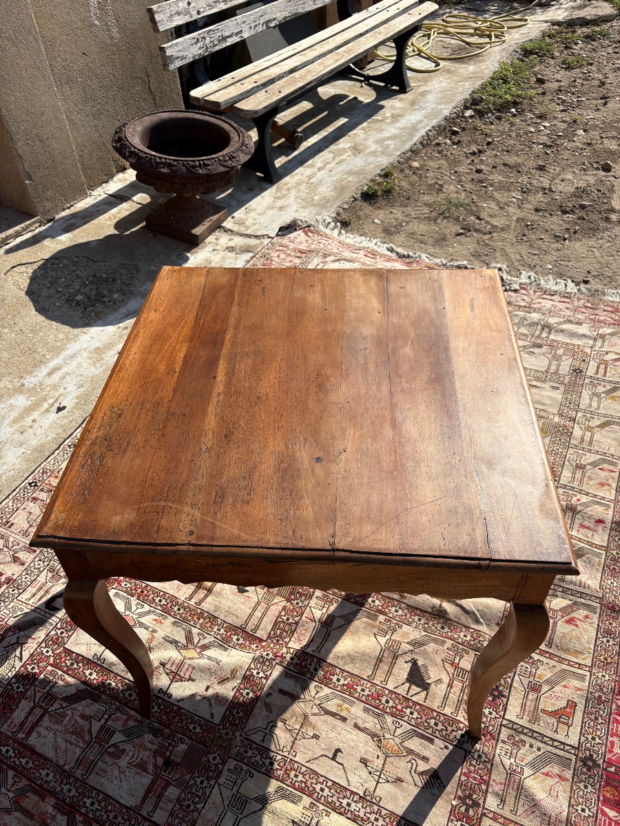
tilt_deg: -43.1
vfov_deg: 67.3
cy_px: 413
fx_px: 621
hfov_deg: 53.1
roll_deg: +3.3
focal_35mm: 26
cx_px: 310
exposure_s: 1/3125
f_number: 1.6
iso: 50
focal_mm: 5.96
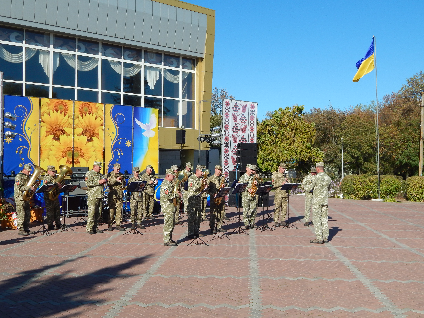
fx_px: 527
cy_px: 159
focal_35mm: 43
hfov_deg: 43.9
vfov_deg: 33.6
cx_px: 212
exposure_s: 1/400
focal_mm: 7.7
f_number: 7.1
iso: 125
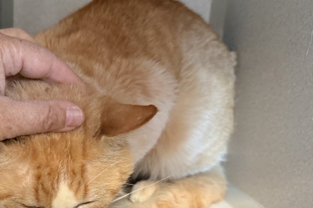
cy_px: 147
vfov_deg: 34.5
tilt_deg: -16.8
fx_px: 330
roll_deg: -1.7
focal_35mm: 38
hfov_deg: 48.8
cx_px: 80
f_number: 1.78
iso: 800
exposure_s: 1/30
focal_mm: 6.76
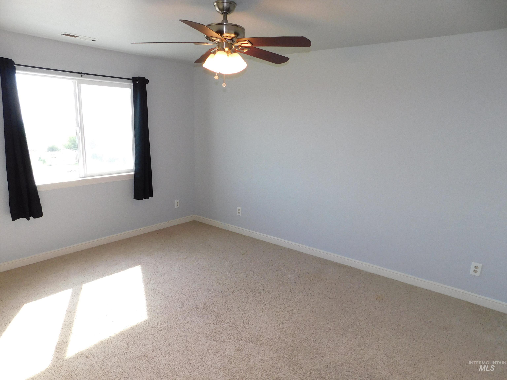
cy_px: 190
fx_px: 337
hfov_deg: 73.9
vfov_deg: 58.9
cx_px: 254
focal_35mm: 23
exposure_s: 1/80
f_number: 3
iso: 125
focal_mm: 4
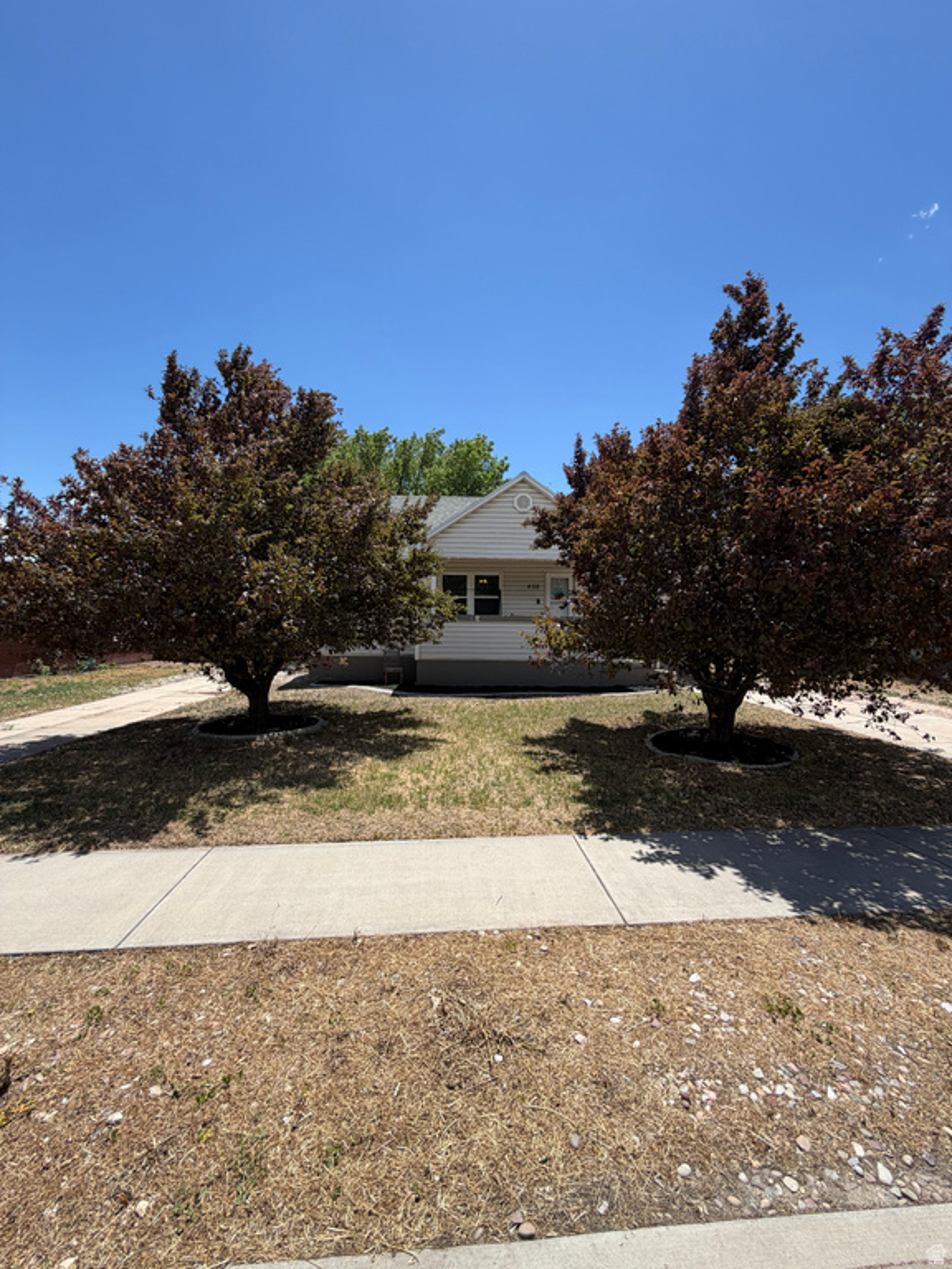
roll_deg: -1.2
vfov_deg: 102.1
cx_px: 476
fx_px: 513
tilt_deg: -0.4
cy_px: 634
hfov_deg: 85.7
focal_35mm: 14
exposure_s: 1/799
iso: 20
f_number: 2.2
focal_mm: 2.22
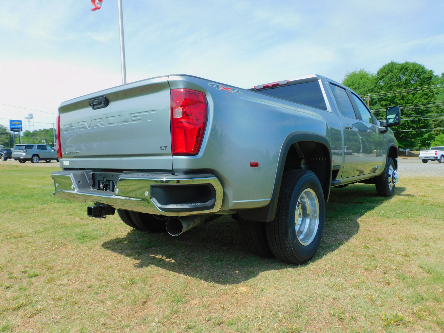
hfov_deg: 71.6
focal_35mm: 24
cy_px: 166
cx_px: 222
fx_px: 308
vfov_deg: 56.8
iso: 125
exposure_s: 1/1000
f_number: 3.3
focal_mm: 4.3
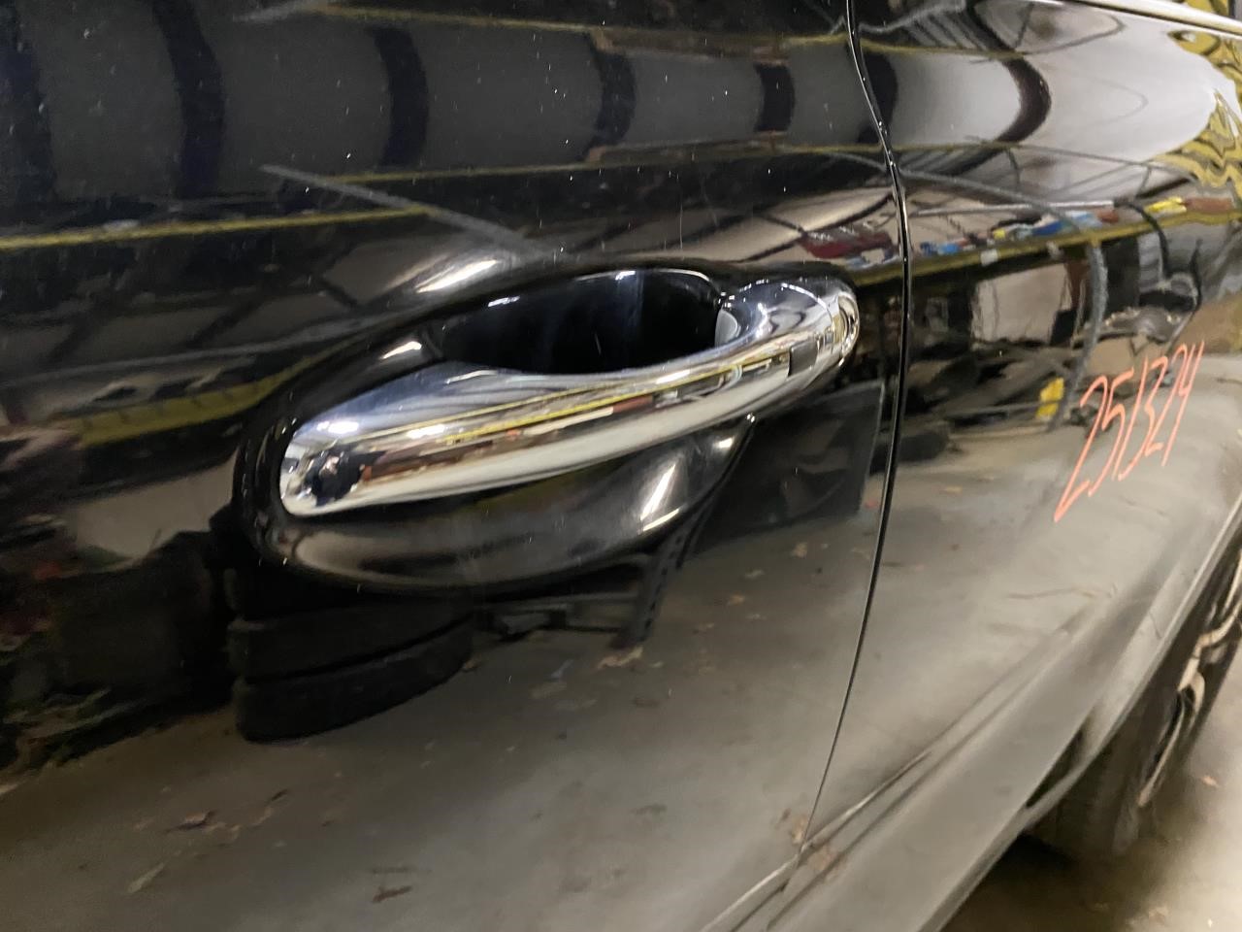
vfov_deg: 53.1
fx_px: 933
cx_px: 621
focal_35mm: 26
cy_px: 466
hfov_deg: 67.3
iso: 800
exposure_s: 1/30
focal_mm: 4.25
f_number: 1.8
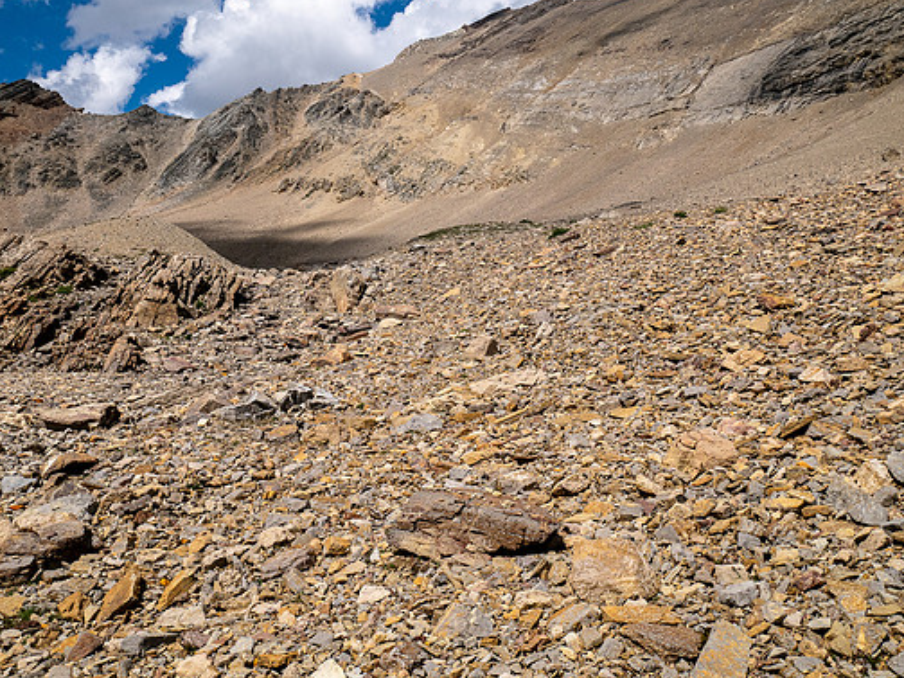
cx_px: 417
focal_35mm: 30
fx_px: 783
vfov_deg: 46.7
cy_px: 312
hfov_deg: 59.9
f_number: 8
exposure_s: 1/500
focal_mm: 13
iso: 200
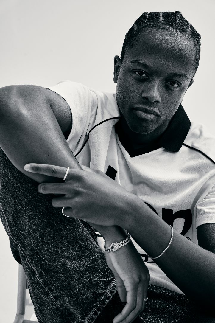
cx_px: 108
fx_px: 448
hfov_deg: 27.0
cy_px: 162
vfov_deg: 39.6
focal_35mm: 50
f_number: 8
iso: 100
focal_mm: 50
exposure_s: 1/125
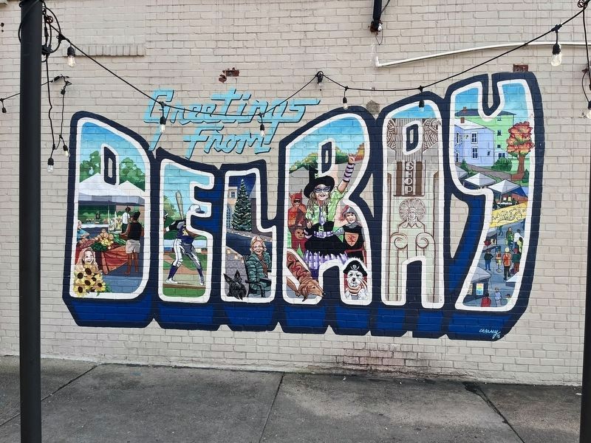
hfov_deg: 67.3
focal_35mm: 26
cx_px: 296
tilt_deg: -1.5
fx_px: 444
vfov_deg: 53.1
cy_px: 222
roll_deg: -1.4
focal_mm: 5.1
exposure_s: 1/701
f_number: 1.6
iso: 50
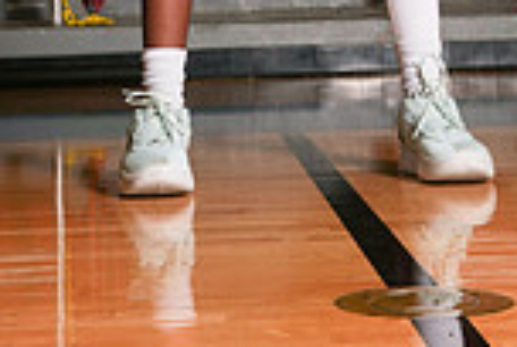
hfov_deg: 16.9
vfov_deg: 10.2
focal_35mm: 121
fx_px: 1741
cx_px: 173
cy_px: -412
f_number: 6.3
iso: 250
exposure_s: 1/200
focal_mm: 41
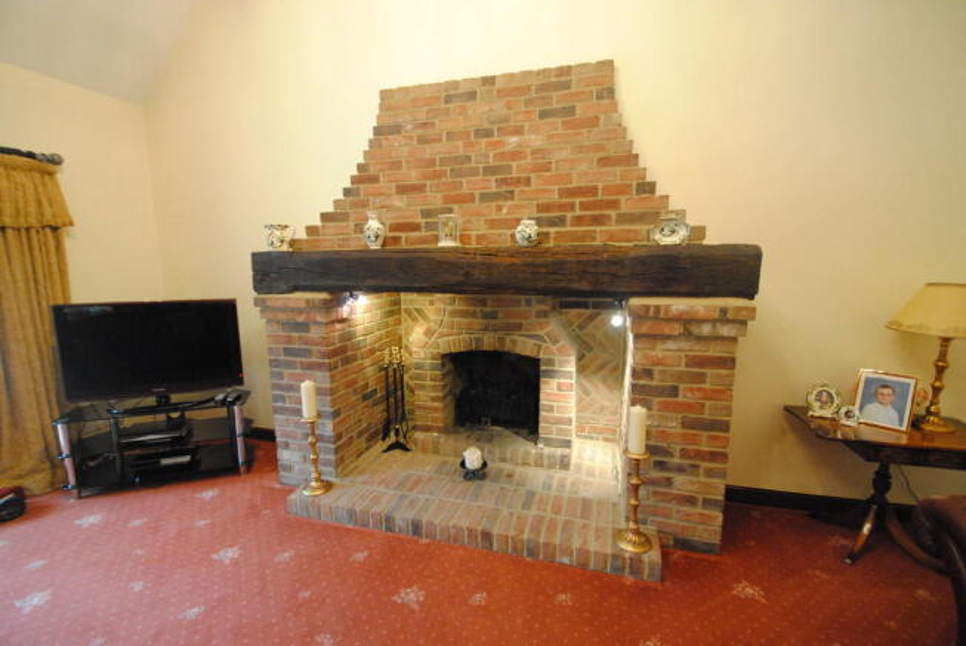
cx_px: 483
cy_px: 323
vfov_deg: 77.5
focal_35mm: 15
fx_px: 403
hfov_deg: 100.3
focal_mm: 10
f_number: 3.5
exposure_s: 1/30
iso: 1600
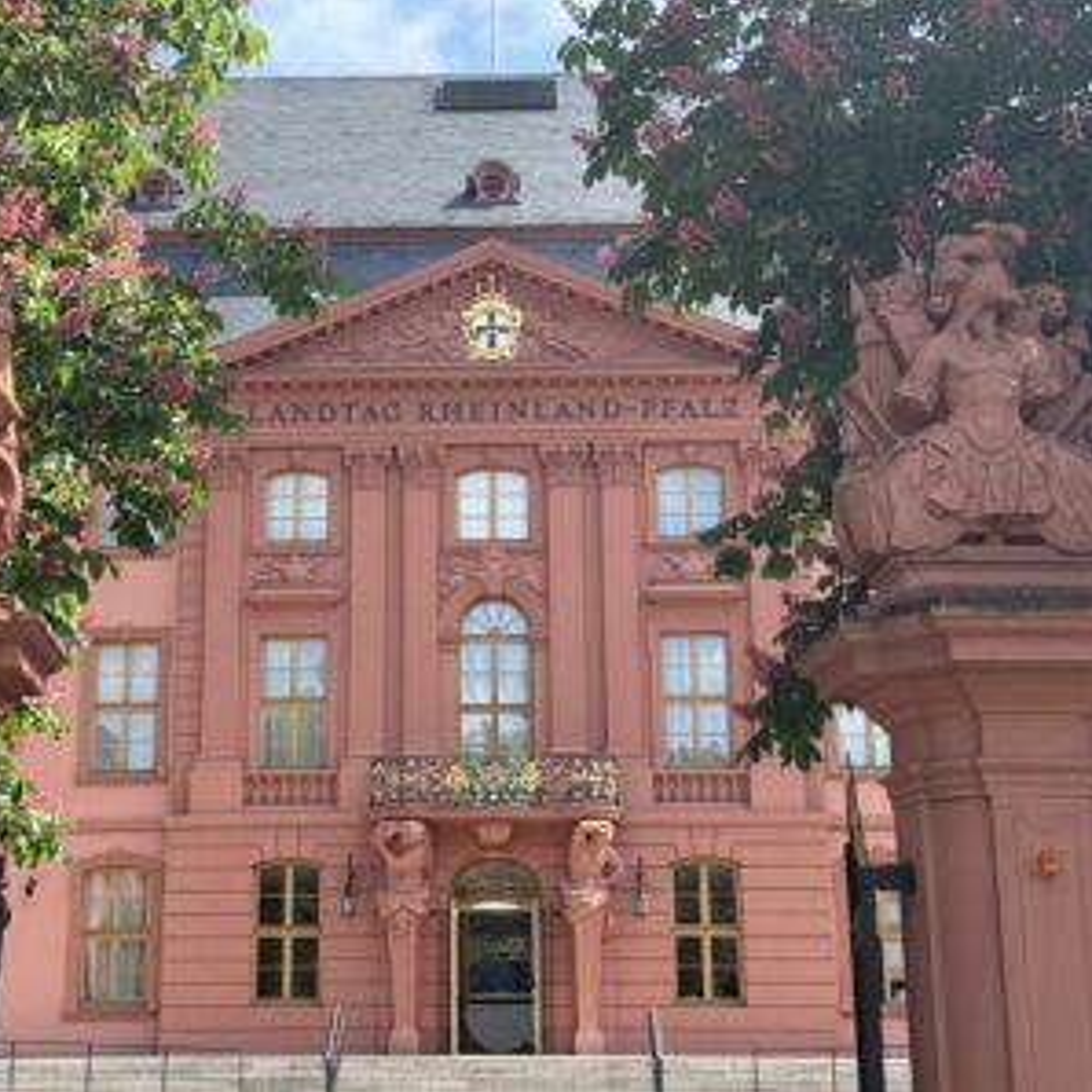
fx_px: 2034
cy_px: 546
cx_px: 425
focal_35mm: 57
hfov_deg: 30.0
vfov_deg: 30.0
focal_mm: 6.76
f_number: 1.78
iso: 100
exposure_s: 1/2342
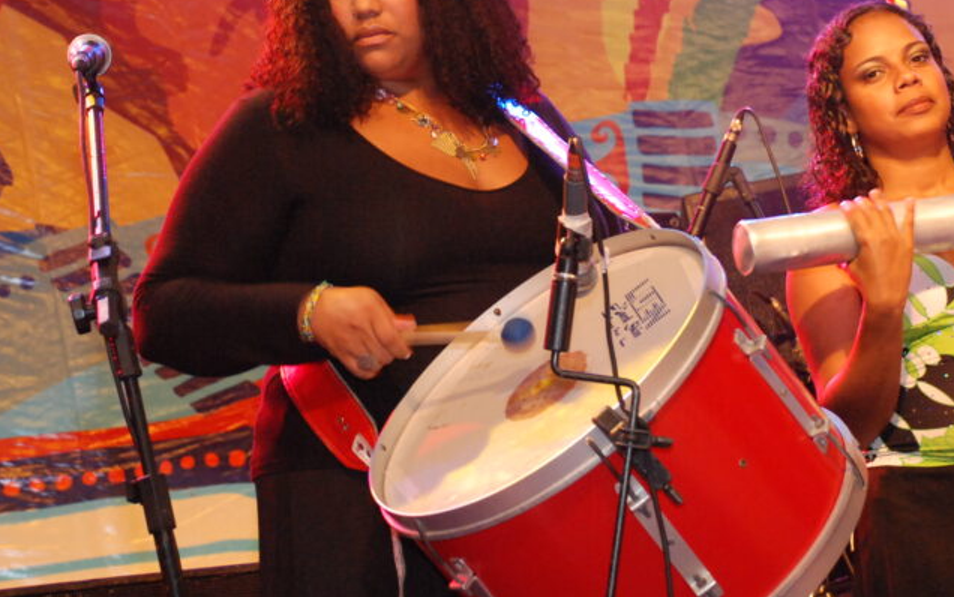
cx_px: 442
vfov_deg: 9.2
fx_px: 3719
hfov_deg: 14.6
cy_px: 181
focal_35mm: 143
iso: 1250
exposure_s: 1/60
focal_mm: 58
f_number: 5.3
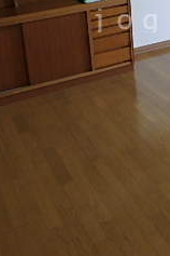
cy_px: 19
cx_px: 167
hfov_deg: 22.2
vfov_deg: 32.1
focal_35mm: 59
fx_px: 418
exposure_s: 1/40
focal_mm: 3.7
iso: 250
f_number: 3.5
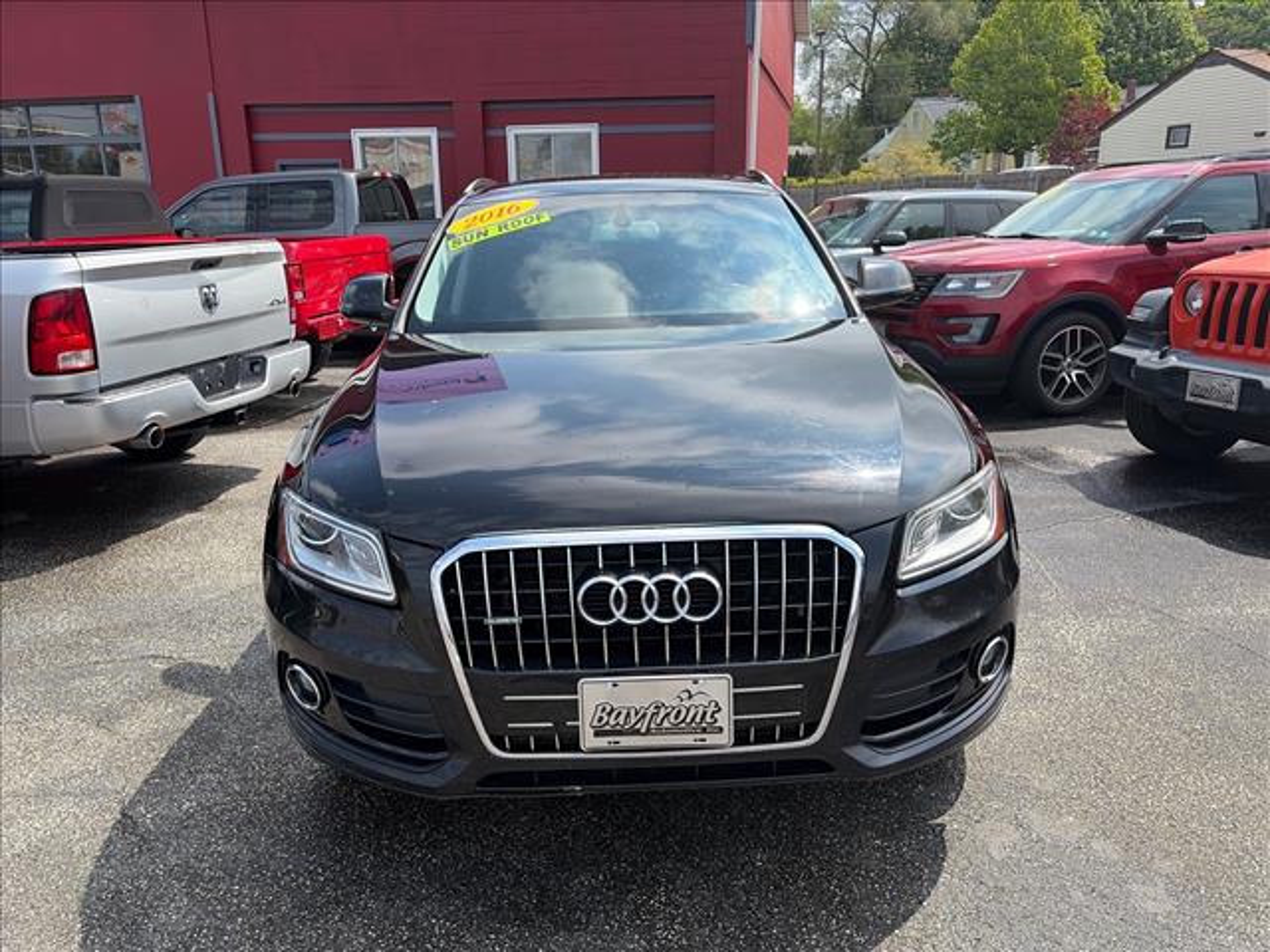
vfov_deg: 53.1
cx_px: 635
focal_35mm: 26
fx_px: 954
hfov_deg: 67.3
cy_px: 476
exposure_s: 1/2865
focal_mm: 5.96
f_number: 1.6
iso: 50
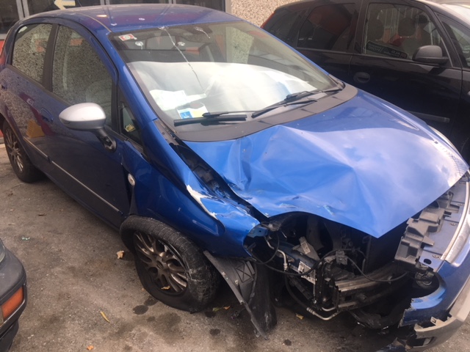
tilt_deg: -20.6
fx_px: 394
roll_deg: +0.4
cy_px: 176
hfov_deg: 61.7
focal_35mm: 29
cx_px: 235
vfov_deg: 48.2
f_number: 2.2
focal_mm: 4.15
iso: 32
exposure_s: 1/100
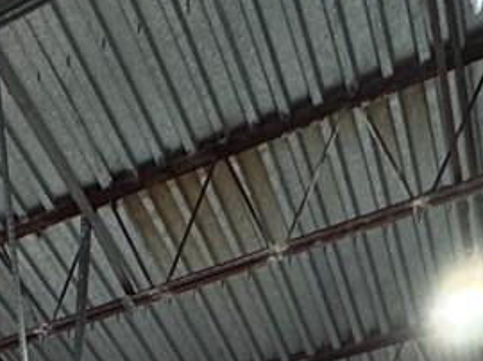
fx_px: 1157
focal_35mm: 83
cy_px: 1053
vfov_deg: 11.4
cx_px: -77
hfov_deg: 22.0
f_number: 2.2
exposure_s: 1/120
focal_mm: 2.22
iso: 200
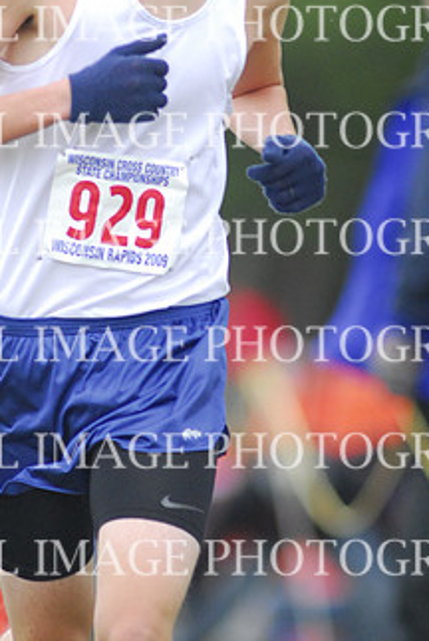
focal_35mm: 808
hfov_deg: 1.7
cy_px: 185
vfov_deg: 2.5
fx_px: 14411
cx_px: 191
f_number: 4
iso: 800
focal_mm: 300
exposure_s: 1/500
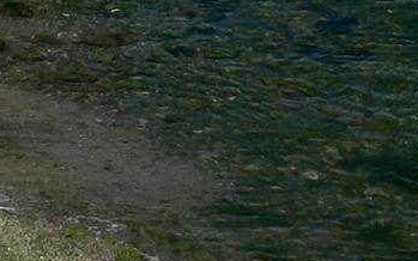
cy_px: -471
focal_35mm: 204
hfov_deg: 10.2
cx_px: -8
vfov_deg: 6.0
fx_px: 2324
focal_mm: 7.4
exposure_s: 1/160
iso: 80
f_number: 5.6
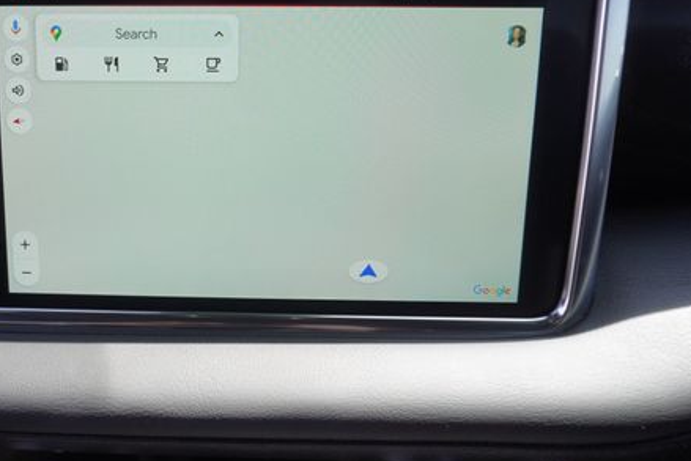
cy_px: 190
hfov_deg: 53.0
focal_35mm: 35
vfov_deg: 37.8
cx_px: 211
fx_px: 672
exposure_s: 1/100
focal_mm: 16
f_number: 4.5
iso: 100
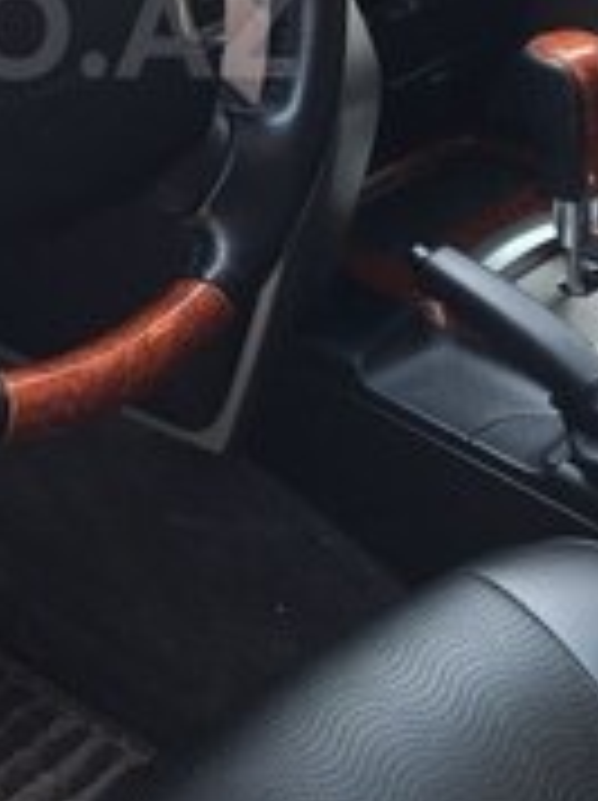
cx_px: -49
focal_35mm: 81
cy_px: 27
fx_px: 1870
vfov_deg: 23.3
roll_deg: +2.8
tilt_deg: -24.1
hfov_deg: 17.6
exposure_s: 1/50
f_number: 2.2
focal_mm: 4.15
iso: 32
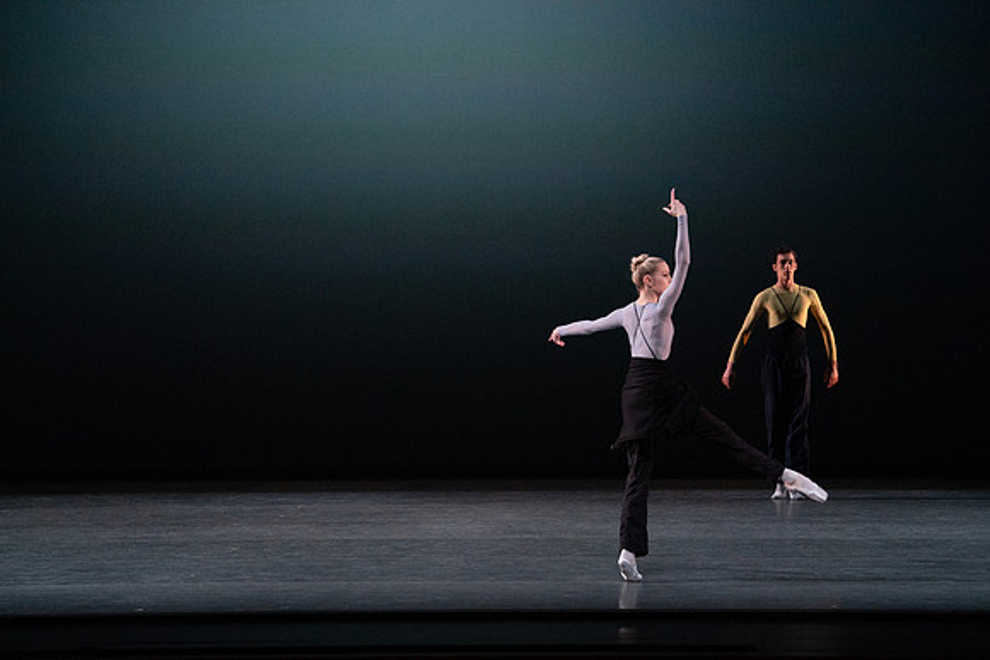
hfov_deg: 13.2
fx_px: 4291
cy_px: 330
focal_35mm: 156
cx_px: 495
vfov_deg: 8.8
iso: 12800
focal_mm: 156
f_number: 8
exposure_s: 1/500
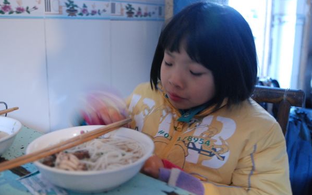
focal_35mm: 37
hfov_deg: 52.7
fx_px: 315
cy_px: 94
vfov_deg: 34.4
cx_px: 156
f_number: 2.8
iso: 1600
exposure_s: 1/15
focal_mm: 24
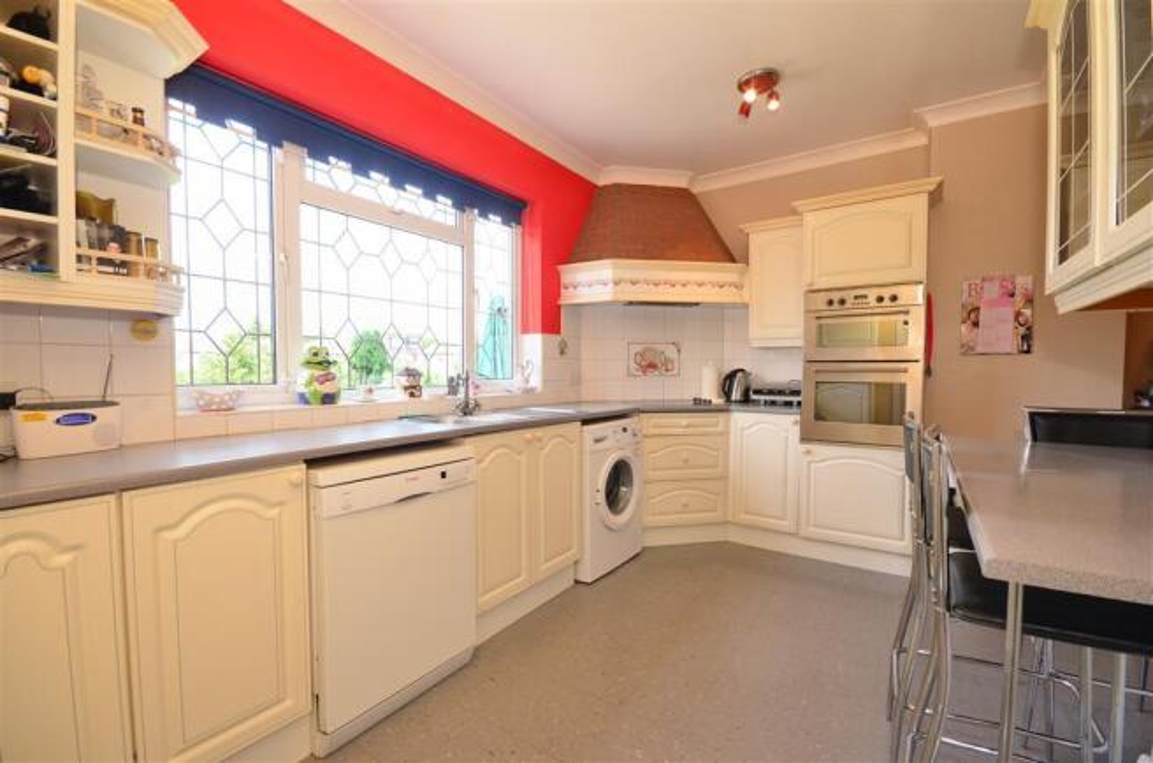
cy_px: 382
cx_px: 576
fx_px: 479
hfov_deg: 100.5
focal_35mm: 15
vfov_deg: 77.0
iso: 320
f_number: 9
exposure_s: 1/10
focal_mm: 10
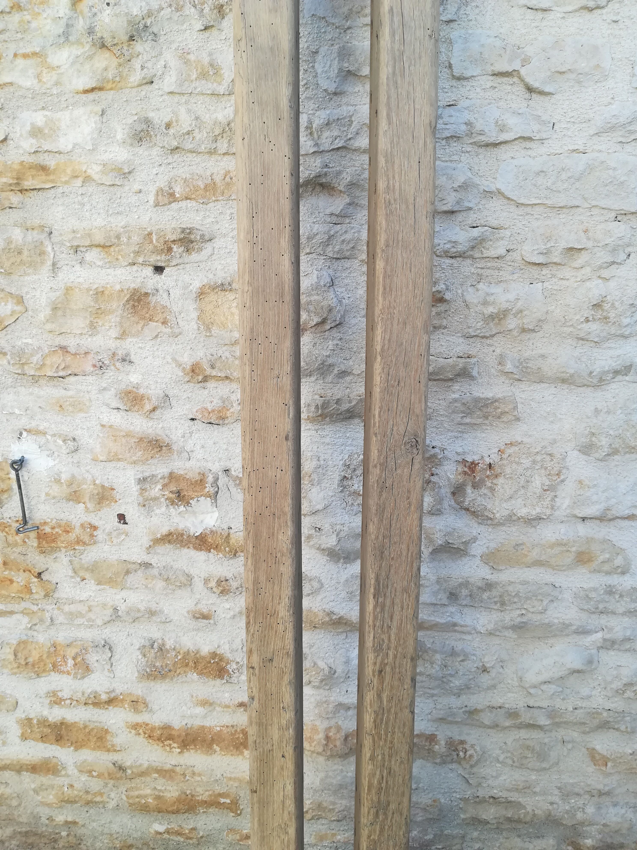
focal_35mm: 26
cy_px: 425
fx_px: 638
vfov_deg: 67.3
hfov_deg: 53.1
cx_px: 318
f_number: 2.2
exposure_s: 1/100
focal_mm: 3.83
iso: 50
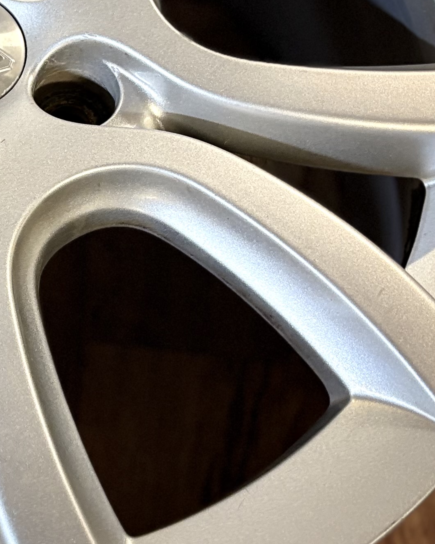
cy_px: 169
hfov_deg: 19.1
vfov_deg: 24.6
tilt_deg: -64.5
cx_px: -39
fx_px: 1239
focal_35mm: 77
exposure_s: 1/50
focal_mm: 5.96
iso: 200
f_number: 1.6
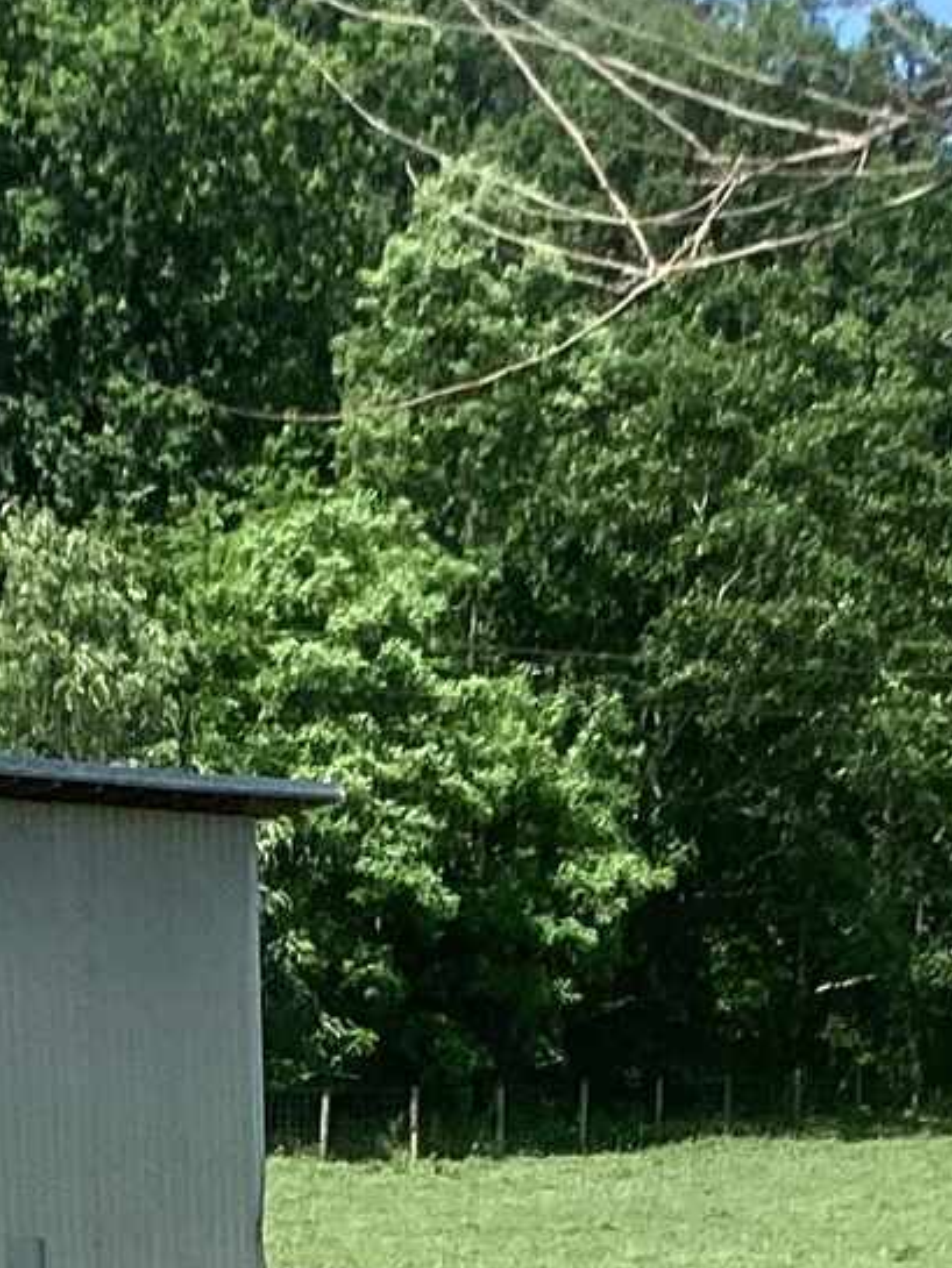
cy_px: 2443
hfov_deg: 11.3
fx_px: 4802
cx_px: 647
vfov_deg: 13.2
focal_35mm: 131
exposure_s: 1/806
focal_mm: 3.3
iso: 25
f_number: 2.4
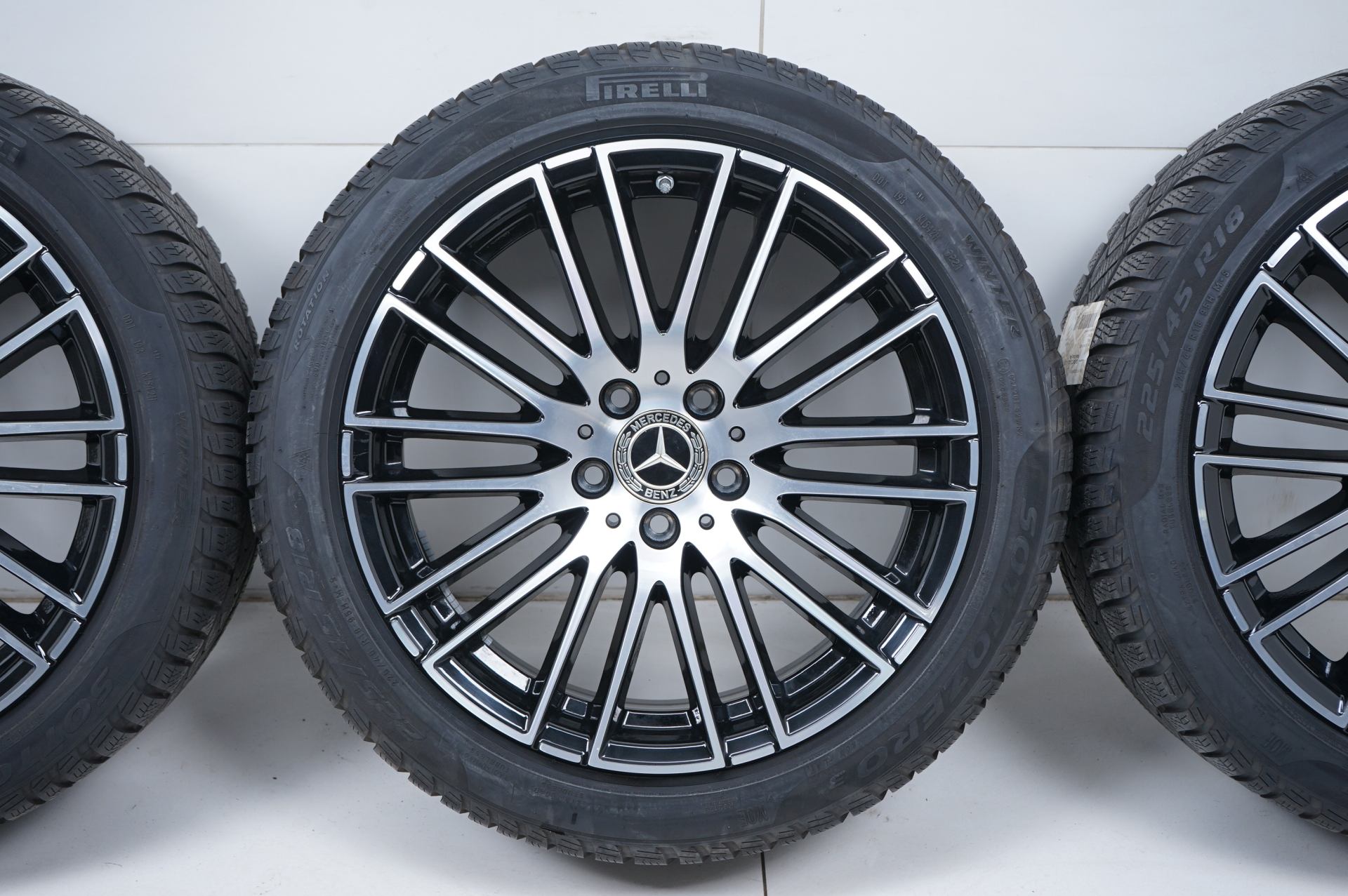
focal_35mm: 49
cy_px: 448
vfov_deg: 27.5
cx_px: 674
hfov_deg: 40.4
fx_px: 1833
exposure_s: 1/125
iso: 250
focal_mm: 49
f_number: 7.1
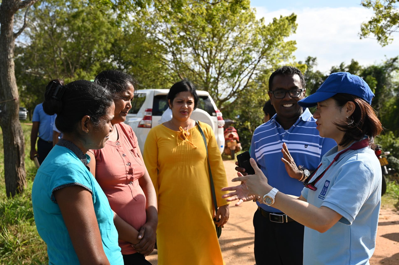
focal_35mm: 43
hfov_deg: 45.5
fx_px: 476
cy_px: 132
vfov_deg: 31.1
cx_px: 200
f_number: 6.3
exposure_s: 1/320
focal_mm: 43
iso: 100
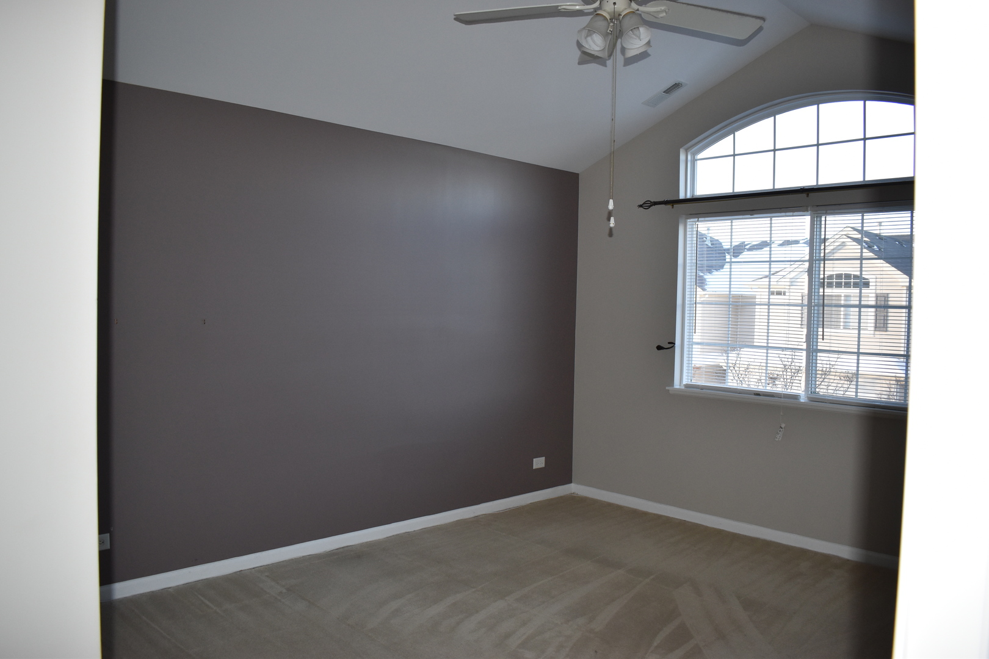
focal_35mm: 27
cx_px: 494
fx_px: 742
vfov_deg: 47.9
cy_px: 330
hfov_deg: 67.4
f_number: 4.5
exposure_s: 1/200
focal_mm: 18
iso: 800
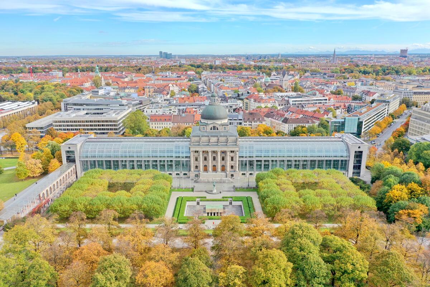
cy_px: 144
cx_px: 215
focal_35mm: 28
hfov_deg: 65.5
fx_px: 334
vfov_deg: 46.4
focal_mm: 10.3
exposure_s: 1/120
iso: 100
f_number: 4.5
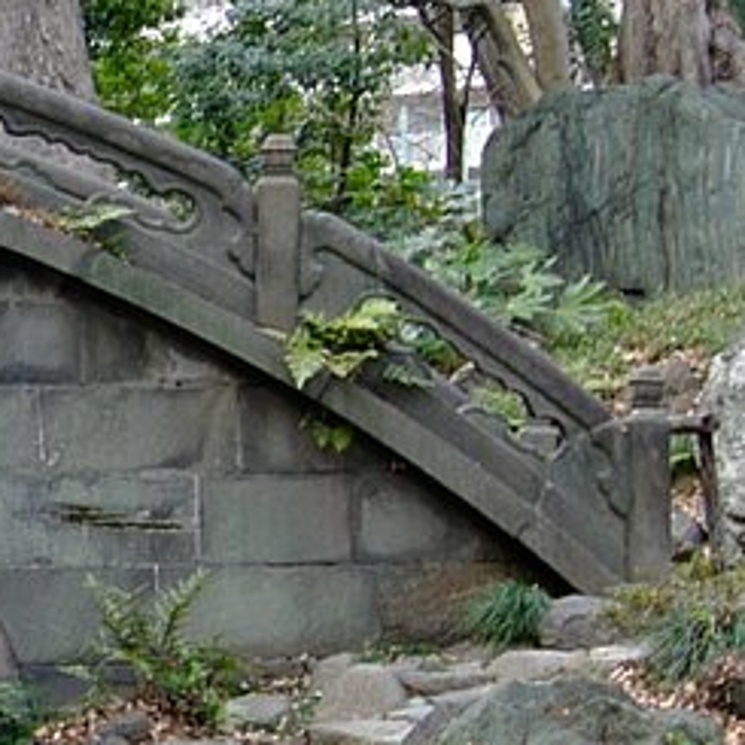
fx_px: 3117
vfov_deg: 13.6
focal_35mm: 128
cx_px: -602
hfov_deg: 12.4
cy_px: 430
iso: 200
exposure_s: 1/30
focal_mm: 24
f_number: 5.6
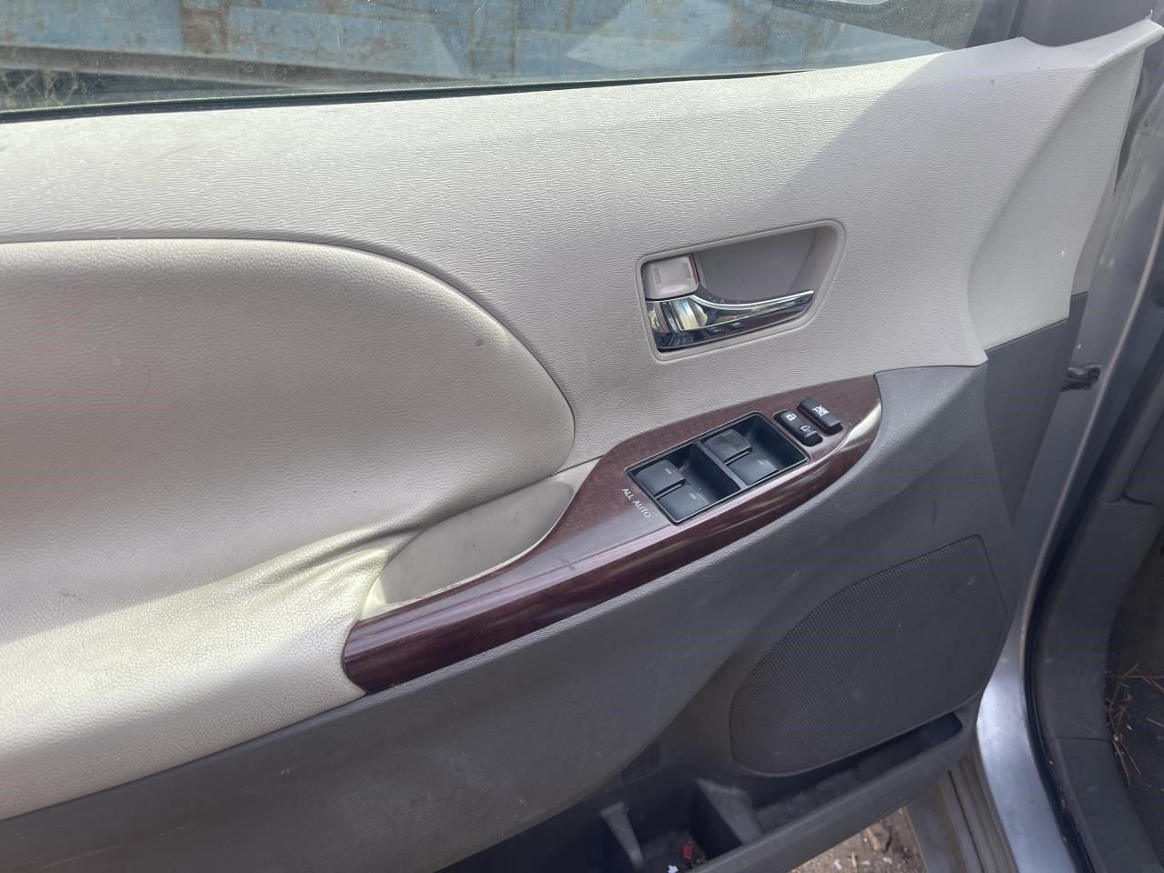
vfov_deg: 54.9
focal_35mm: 25
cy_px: 436
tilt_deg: -37.3
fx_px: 841
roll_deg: -2.0
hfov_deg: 69.4
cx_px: 582
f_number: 1.6
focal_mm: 5.1
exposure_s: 1/584
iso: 32
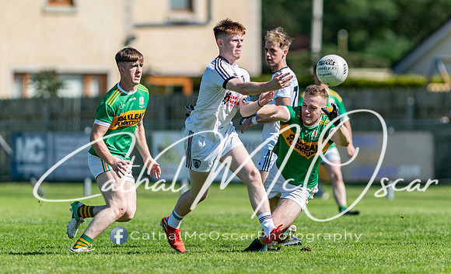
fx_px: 6145
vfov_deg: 2.6
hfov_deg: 4.2
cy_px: 156
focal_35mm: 504
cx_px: 242
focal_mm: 300
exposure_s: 1/2000
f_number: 2.8
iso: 100
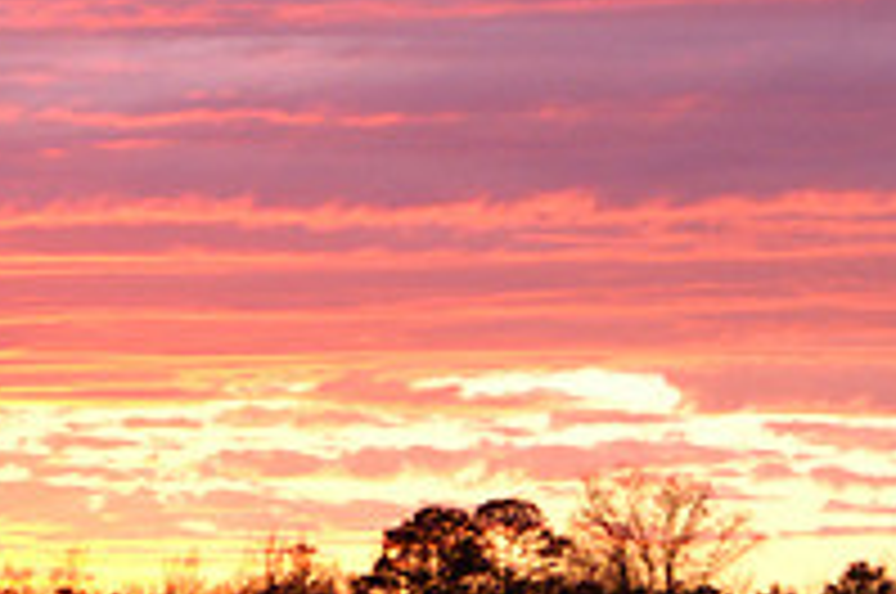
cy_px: 297
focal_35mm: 306
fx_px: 7604
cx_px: 297
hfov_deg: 6.7
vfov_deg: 4.5
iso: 800
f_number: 5.6
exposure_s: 1/80
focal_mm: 70
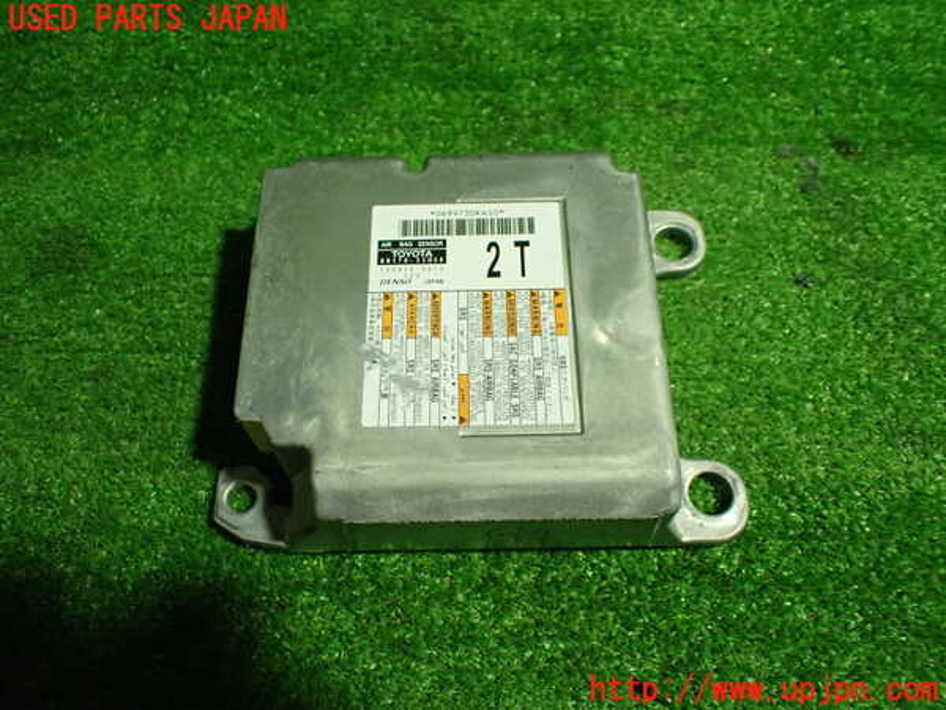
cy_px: 355
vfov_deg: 46.8
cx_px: 473
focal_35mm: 30
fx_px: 820
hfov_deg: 60.0
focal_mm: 5.4
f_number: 2.3
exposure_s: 1/125
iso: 800
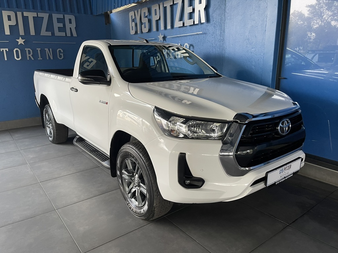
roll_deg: +1.6
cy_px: 126
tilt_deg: -15.3
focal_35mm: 25
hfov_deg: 69.4
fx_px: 244
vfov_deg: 54.9
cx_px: 169
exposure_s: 1/62
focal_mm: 5.1
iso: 125
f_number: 1.6
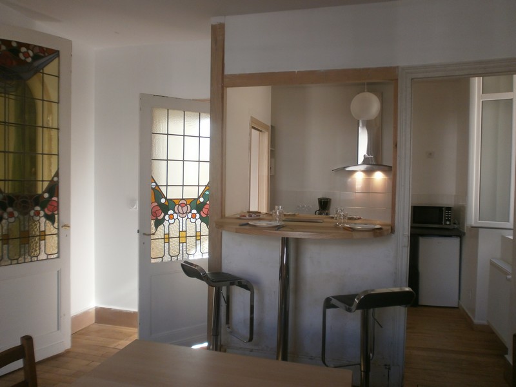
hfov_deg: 65.3
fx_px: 402
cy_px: 194
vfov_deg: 51.4
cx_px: 258
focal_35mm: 27
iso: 100
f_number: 2.9
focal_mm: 4.8
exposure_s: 1/60
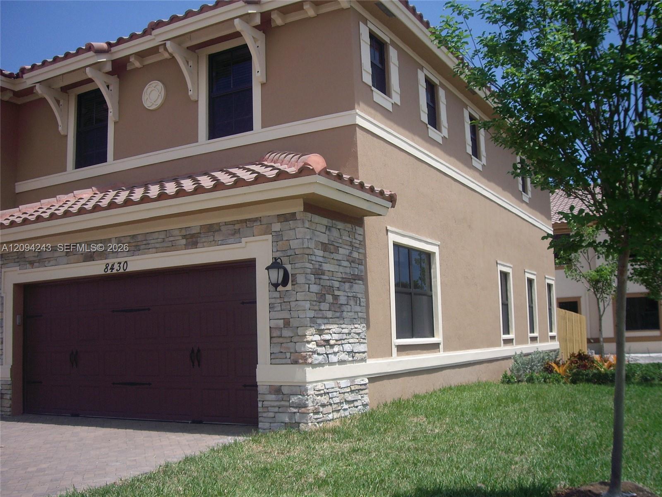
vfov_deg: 37.7
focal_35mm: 38
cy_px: 248
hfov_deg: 49.0
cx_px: 331
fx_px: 727
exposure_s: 1/500
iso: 64
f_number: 4.3
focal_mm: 6.2
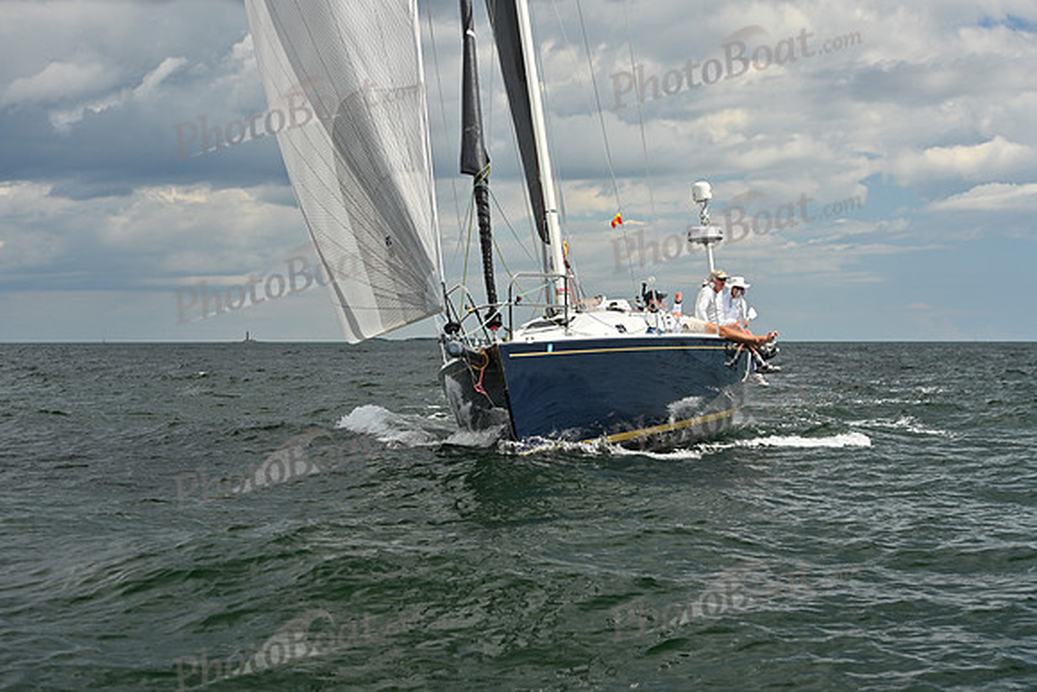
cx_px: 518
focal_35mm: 78
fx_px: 2247
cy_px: 346
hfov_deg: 26.0
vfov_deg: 17.5
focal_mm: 78
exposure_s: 1/800
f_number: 6.3
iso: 250
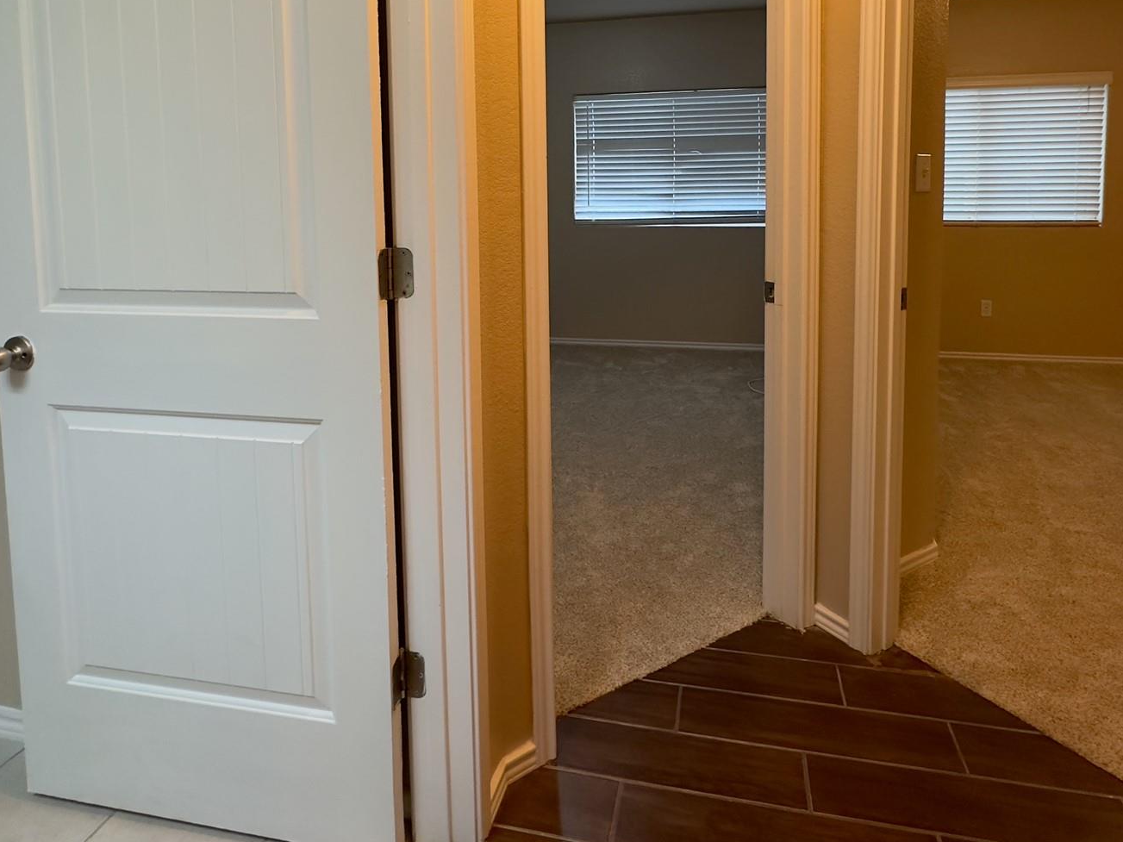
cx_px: 577
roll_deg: +0.2
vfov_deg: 58.8
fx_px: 714
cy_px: 242
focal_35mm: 22
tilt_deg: -4.3
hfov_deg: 76.4
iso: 200
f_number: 2.2
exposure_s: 1/60
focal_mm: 2.22
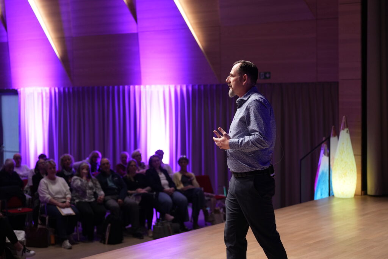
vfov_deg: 19.5
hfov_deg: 28.8
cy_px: 130
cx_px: 194
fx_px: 754
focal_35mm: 70
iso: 1600
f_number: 2.8
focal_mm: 70
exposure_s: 1/160
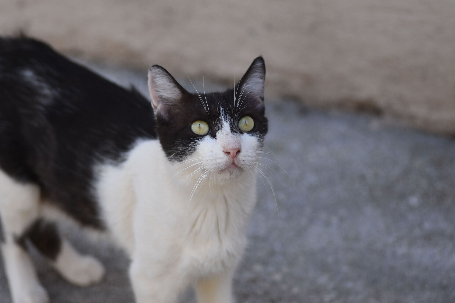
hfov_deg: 13.7
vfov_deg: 9.1
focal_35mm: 150
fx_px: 1896
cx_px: 228
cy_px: 152
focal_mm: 100
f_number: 3
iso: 1000
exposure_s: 1/8000
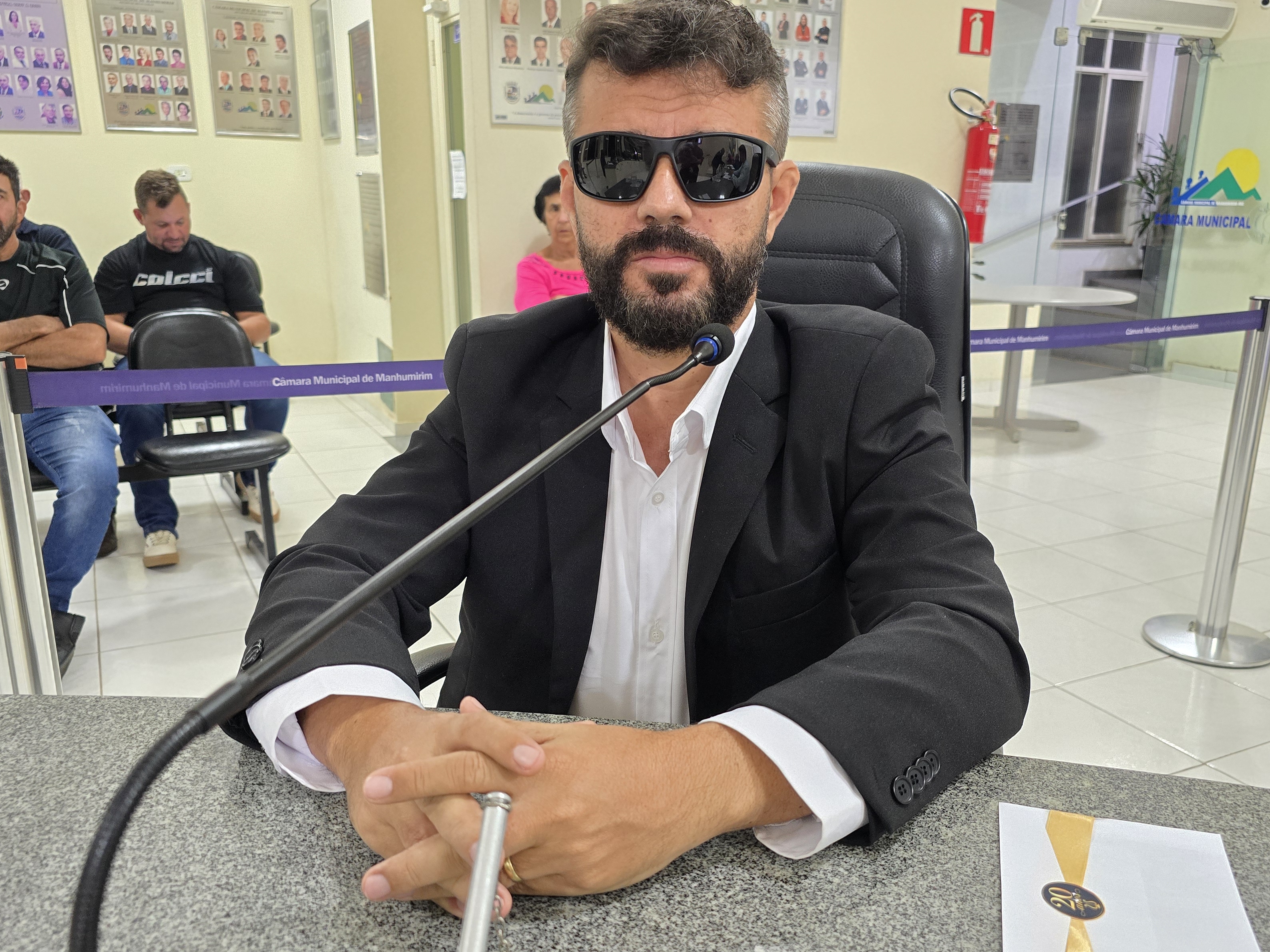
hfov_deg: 61.6
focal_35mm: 29
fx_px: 1064
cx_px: 679
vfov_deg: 48.2
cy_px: 496
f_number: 1.7
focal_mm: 6.3
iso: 640
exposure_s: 1/60
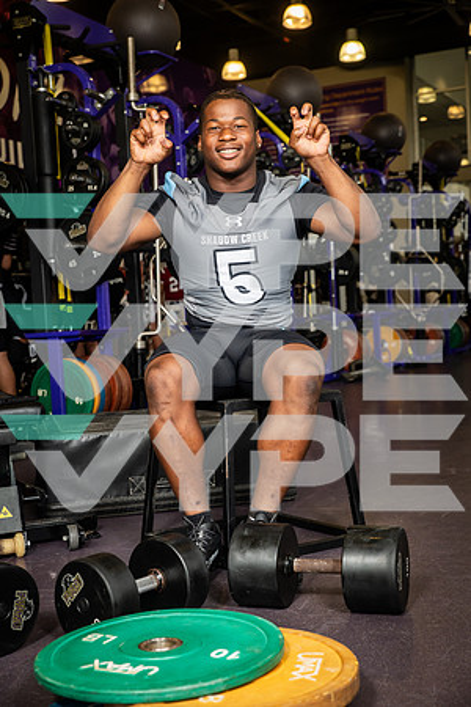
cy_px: 354
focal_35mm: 55
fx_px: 1079
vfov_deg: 36.2
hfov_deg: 24.6
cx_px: 236
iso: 500
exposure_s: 1/250
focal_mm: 55
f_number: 5.6
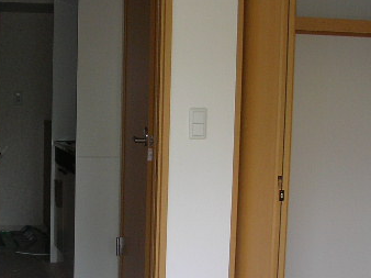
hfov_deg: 26.5
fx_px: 771
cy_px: 173
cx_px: 72
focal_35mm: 72
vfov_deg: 20.4
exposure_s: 1/52.6
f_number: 2.9
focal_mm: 5.8
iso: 79
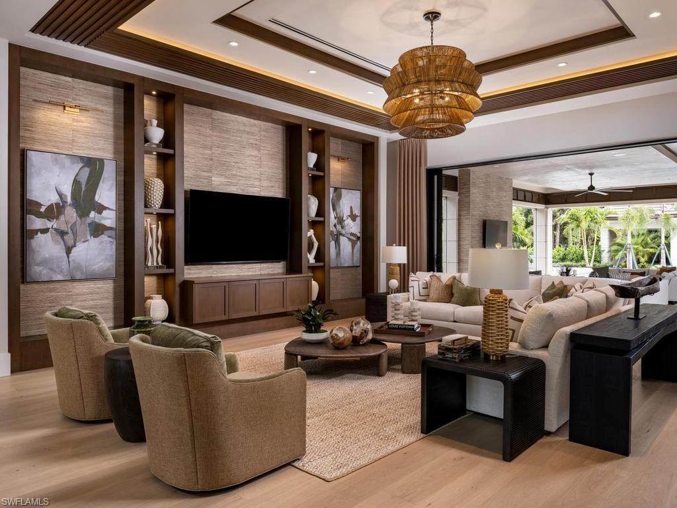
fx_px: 469
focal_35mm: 24
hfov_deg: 71.6
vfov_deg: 56.8
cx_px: 338
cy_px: 254
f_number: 11
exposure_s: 1/4
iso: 200
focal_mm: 30.3
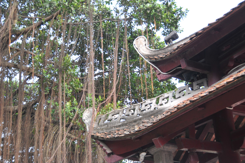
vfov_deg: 20.9
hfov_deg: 31.0
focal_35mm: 65
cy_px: 84
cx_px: 119
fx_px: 442
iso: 200
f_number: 4.5
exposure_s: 1/40
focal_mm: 42
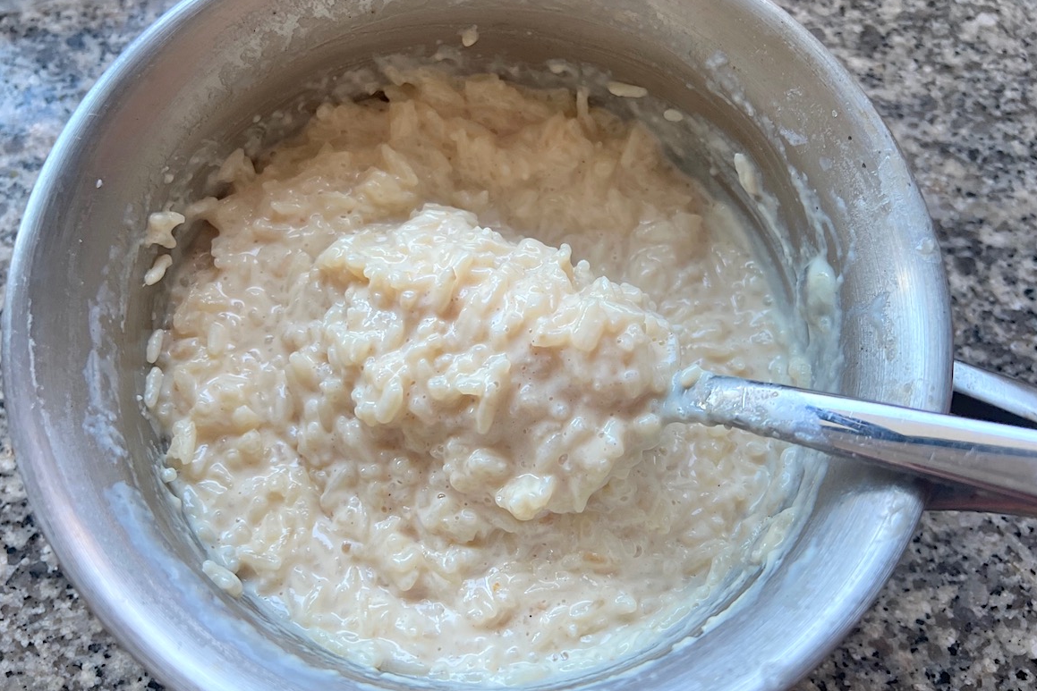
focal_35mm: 28
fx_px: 807
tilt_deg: -69.1
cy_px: 308
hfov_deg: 65.5
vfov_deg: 46.3
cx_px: 503
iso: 125
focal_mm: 5.7
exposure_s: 1/121
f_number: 1.5
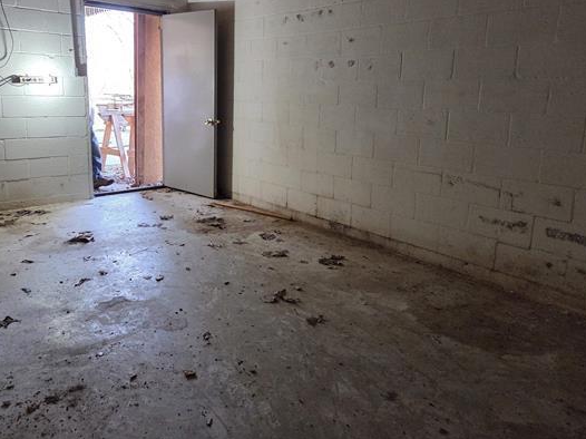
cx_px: 281
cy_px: 175
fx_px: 474
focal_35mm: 28
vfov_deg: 49.4
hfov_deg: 63.4
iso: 640
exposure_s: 1/120
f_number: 1.8
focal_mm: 5.4
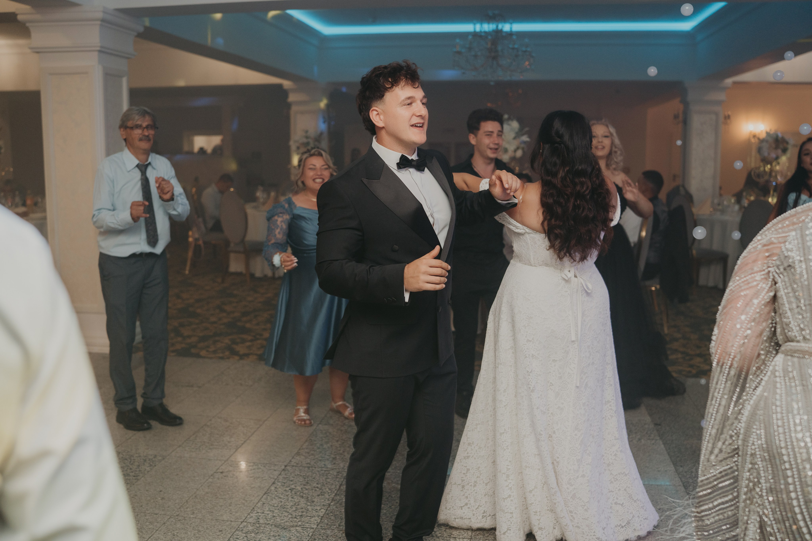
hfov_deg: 54.4
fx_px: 789
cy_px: 270
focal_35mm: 35
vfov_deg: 37.9
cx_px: 406
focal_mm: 35
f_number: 2.5
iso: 800
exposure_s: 1/200
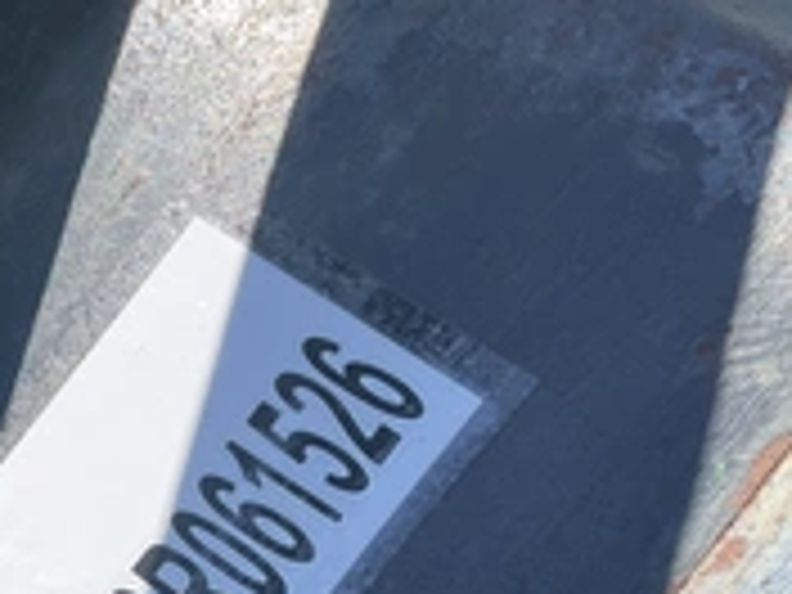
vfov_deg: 21.6
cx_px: 14
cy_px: 562
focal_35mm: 66
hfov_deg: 27.8
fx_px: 1510
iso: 25
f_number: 1.8
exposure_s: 1/804
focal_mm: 3
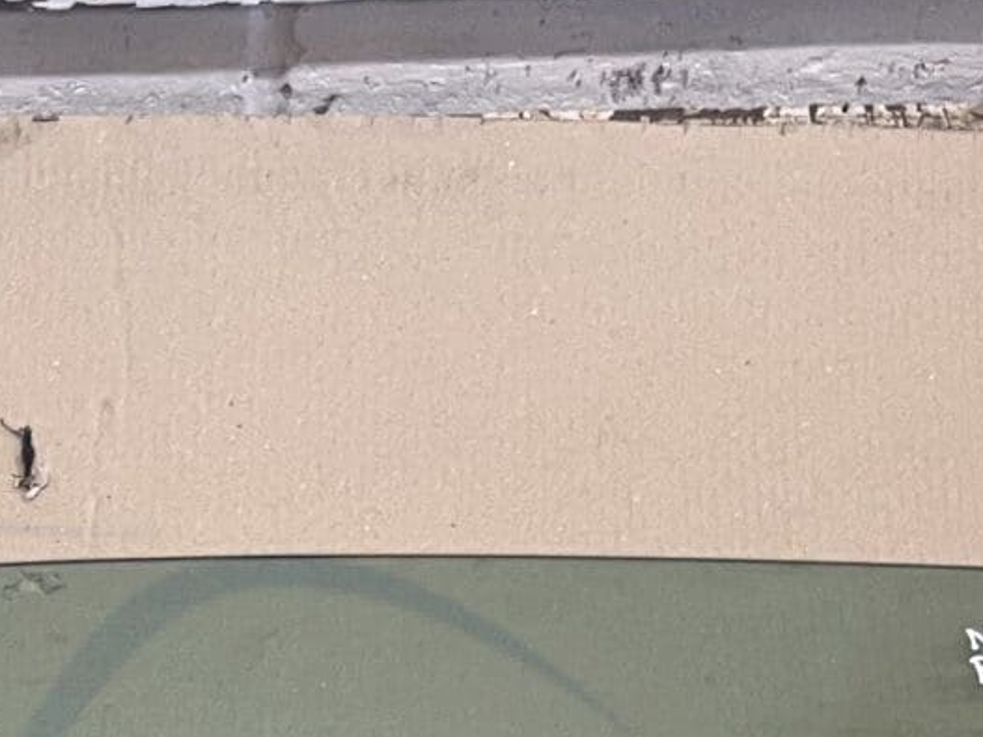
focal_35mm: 101
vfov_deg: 13.0
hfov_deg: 18.5
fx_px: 2867
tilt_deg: -60.6
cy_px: 1409
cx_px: -177
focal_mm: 5.1
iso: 100
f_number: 1.6
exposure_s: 1/50
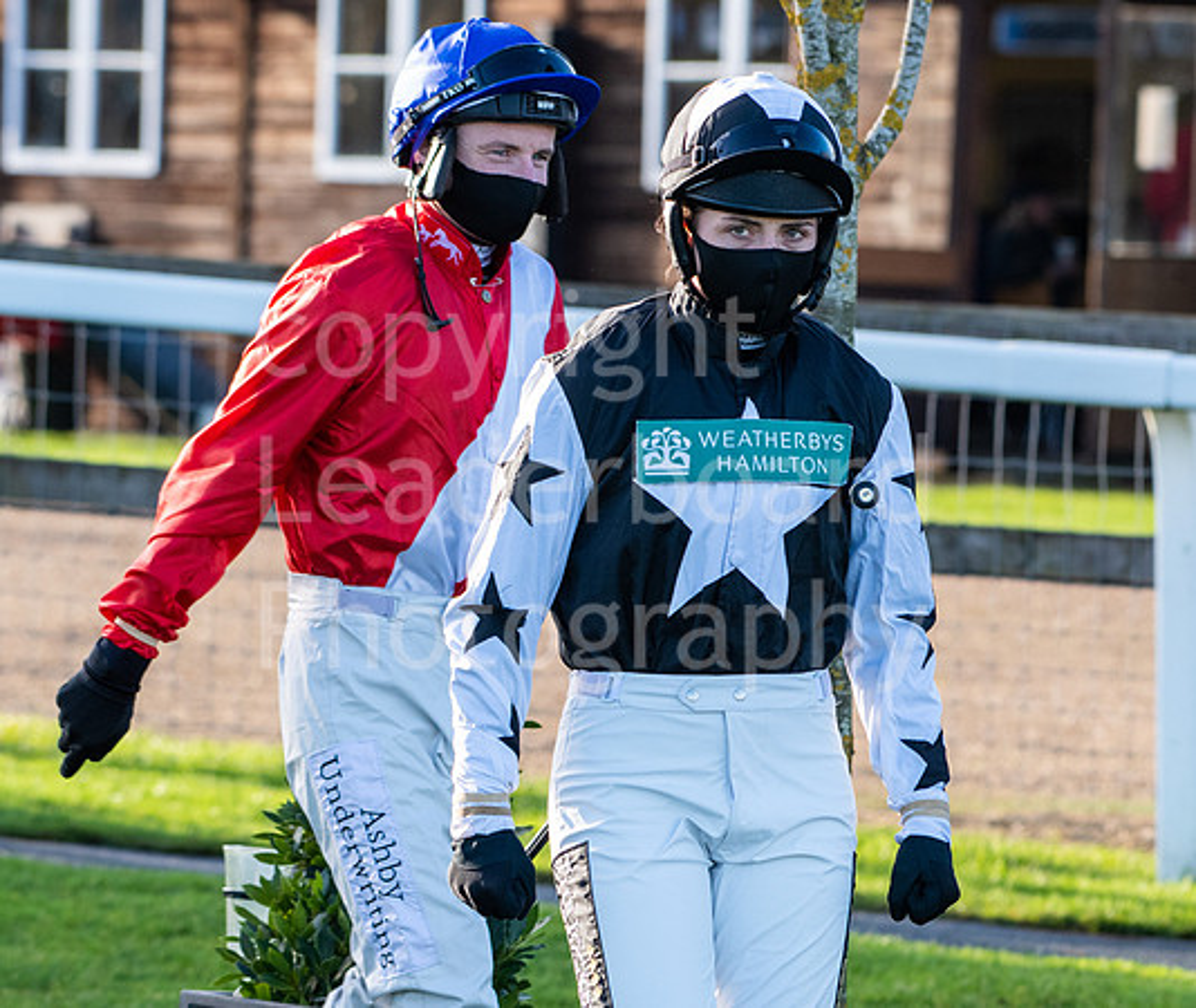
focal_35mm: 404
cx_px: 796
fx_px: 14595
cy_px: 477
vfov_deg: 4.0
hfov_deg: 4.7
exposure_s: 1/500
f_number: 6.3
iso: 800
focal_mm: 220
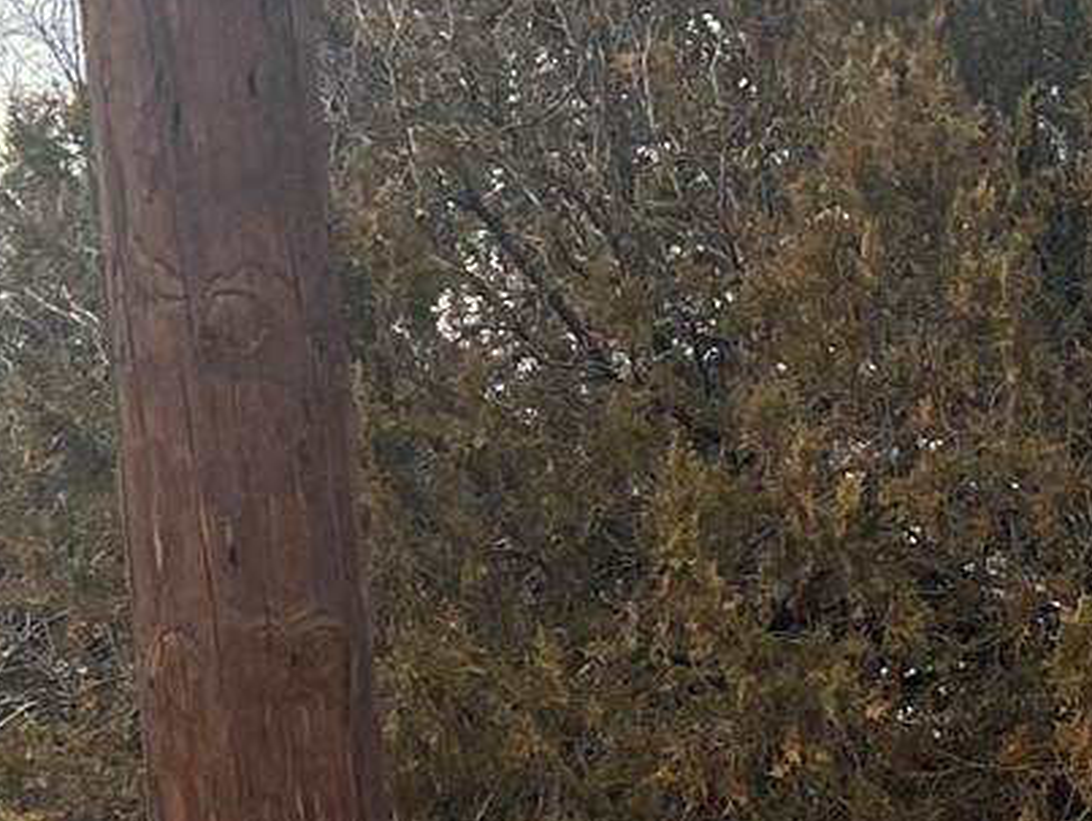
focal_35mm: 132
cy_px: 1404
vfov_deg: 10.7
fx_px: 4168
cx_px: 2149
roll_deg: -1.4
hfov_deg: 13.0
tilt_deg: +1.4
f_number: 1.5
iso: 50
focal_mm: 5.7
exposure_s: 1/469
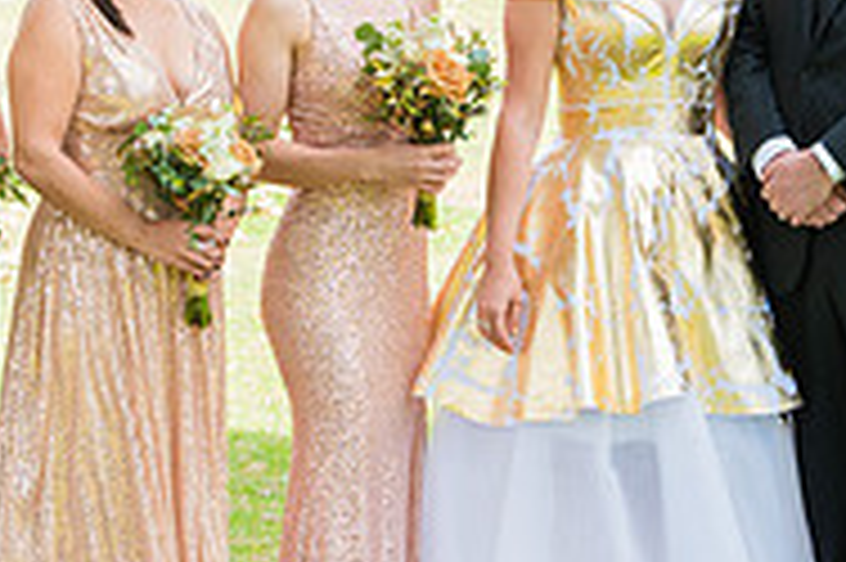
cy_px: 72
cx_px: 810
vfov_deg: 6.3
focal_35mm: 216
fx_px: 5071
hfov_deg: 9.5
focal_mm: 70
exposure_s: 1/1000
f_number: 5.6
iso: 500
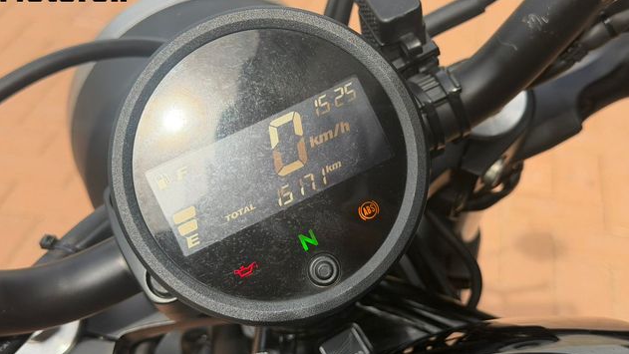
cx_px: 318
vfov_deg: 22.6
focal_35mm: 53
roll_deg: -3.4
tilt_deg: -36.5
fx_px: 884
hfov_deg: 39.2
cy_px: 175
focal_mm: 6.76
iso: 100
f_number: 1.78
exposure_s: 1/3378
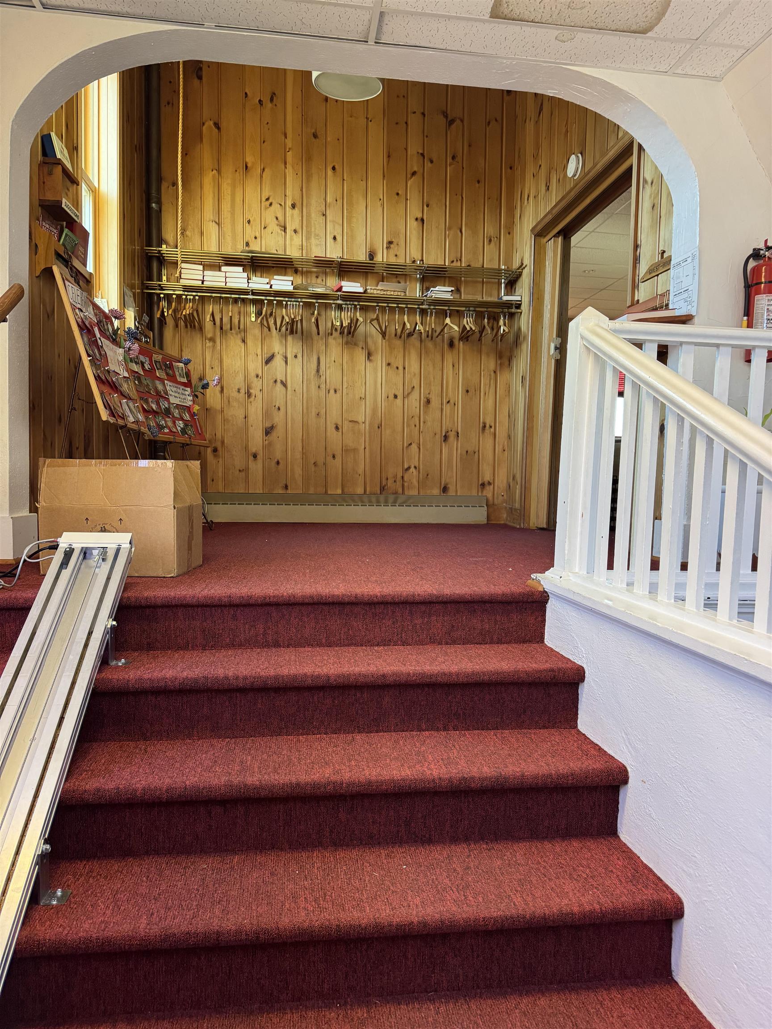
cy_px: 514
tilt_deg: -3.9
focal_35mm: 24
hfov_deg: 56.8
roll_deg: -1.7
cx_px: 386
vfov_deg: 71.6
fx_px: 714
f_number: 1.78
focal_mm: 6.76
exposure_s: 1/60
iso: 320
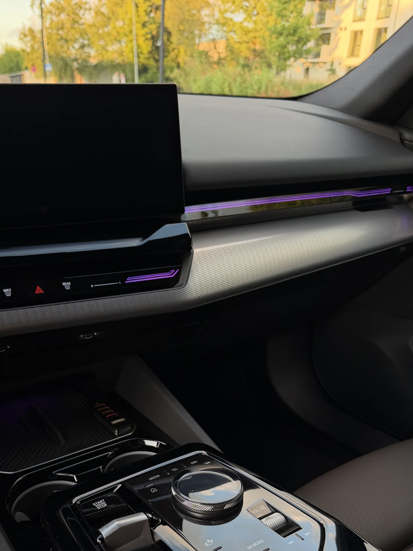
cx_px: 145
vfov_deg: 54.3
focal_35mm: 33
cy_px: 366
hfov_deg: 42.5
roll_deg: -0.9
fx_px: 525
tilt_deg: -27.5
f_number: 1.78
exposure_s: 1/121
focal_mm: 6.76
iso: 125
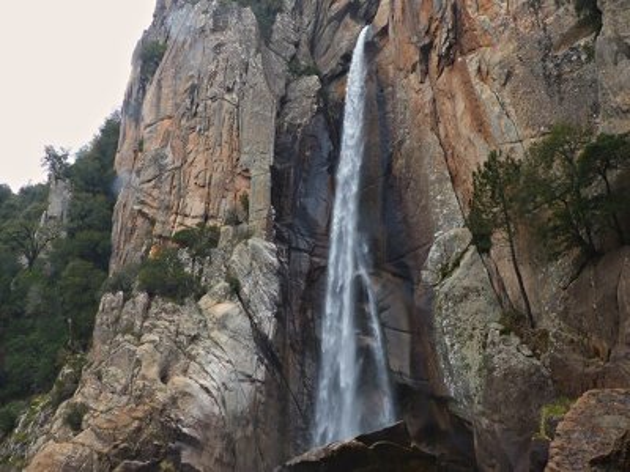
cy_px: 236
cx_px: 315
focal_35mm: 25
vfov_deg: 54.9
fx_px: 455
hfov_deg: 69.4
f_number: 4
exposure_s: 1/125
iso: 100
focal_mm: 4.5
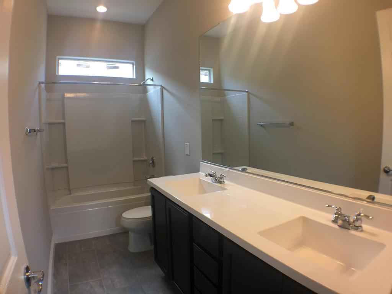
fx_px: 328
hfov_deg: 61.7
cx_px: 196
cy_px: 147
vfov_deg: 48.2
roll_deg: +1.1
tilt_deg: -4.2
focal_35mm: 29
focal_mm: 4.15
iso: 40
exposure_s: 1/30
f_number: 2.2
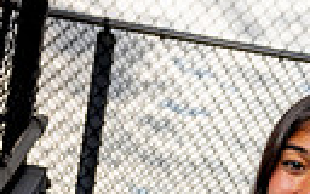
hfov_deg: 14.8
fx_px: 1183
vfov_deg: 8.4
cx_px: 286
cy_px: 497
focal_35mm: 140
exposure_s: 1/800
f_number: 5
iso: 100
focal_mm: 39
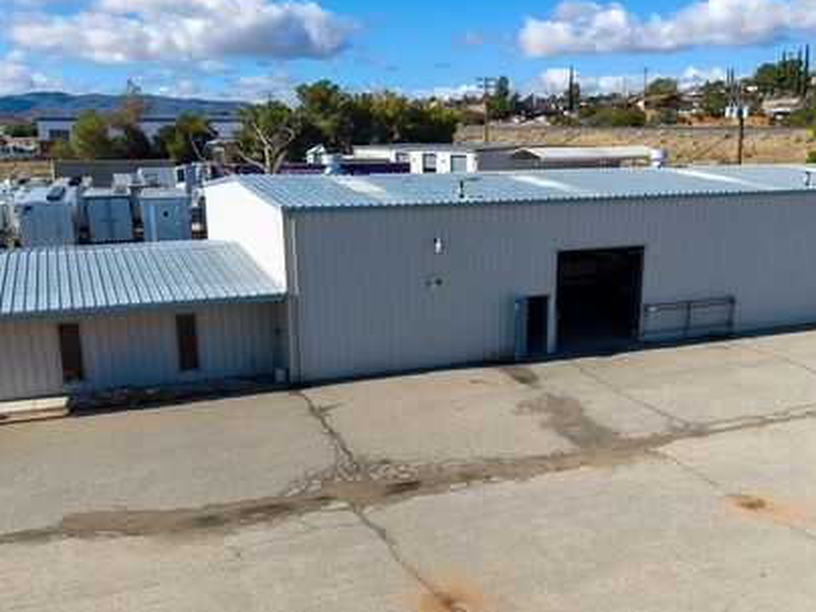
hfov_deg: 48.9
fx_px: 896
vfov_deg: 37.6
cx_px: 450
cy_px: 368
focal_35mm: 38
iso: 120
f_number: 1.8
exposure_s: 1/5000
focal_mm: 8.67
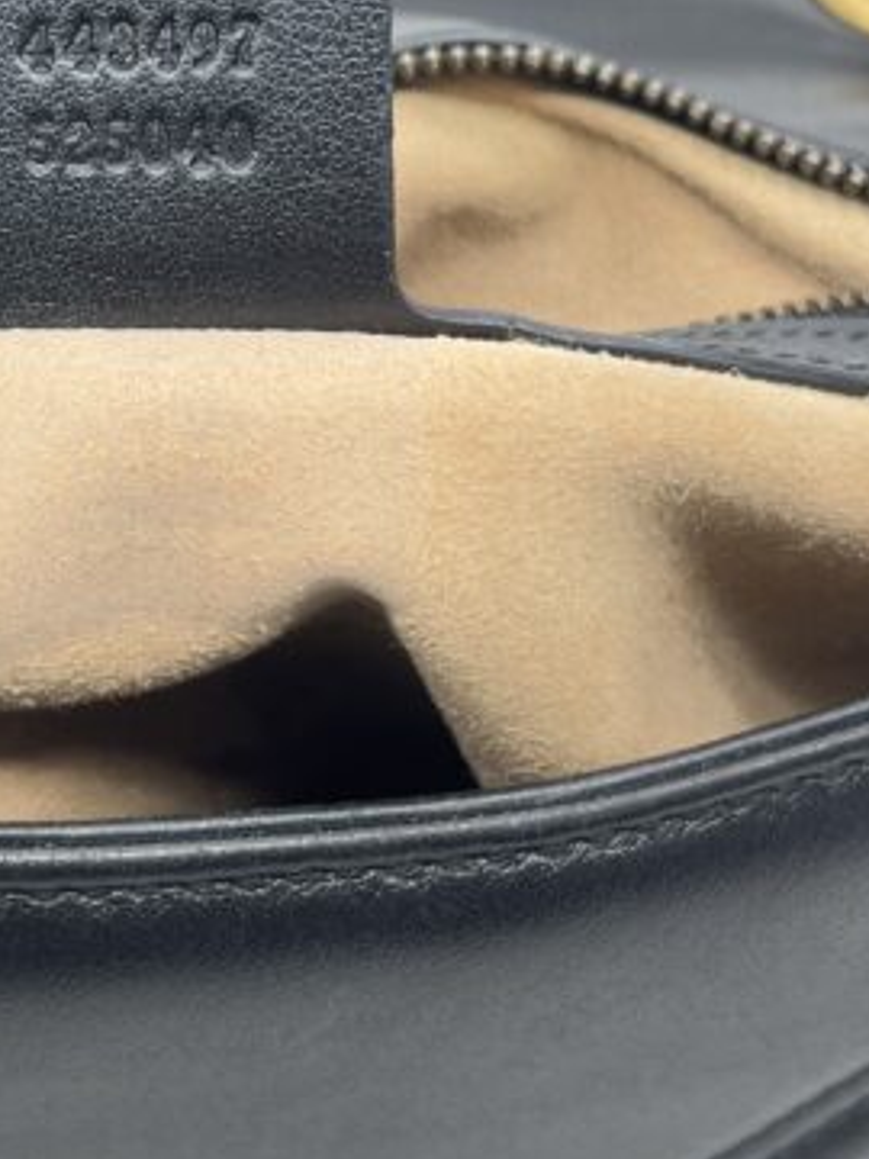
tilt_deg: -47.1
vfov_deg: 26.1
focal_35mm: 74
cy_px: 325
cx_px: 174
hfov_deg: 19.7
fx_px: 2477
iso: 80
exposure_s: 1/100
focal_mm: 5.7
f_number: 1.5
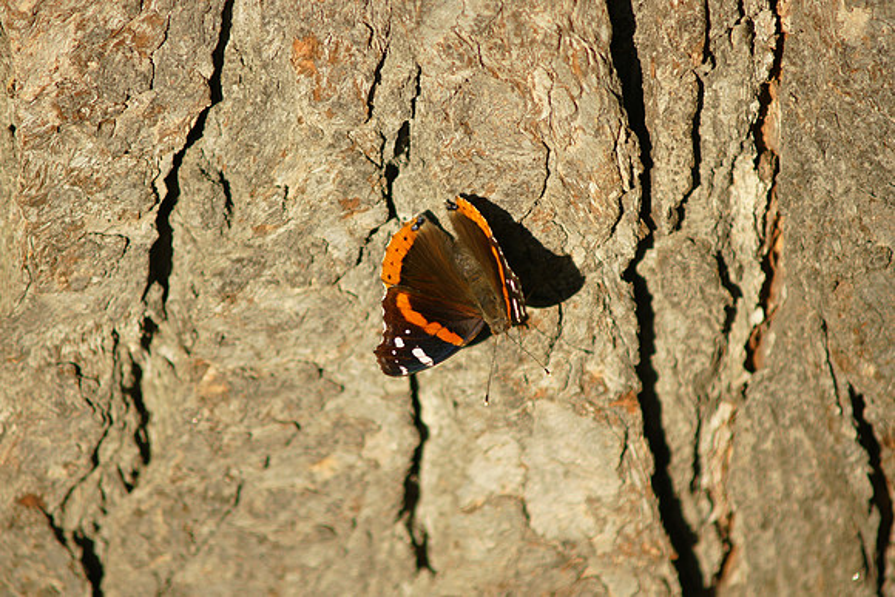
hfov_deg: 6.5
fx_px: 7833
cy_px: 298
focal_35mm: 315
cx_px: 448
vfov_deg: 4.4
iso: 200
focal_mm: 210
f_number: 4
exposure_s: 1/500
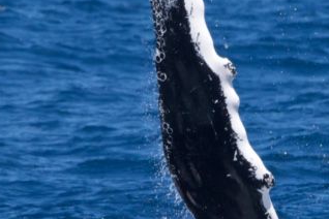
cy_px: 66
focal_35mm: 1510
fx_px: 13799
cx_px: 223
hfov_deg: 1.4
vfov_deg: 0.9
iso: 1250
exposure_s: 1/3200
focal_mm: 600
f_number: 8
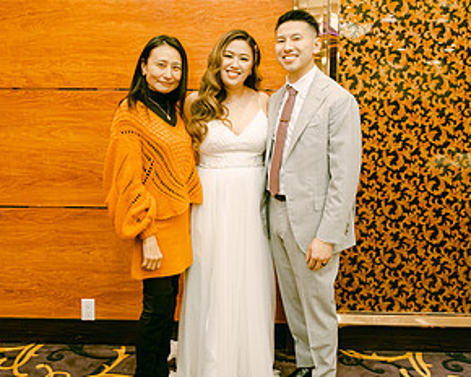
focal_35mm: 35
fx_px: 488
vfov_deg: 41.9
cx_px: 237
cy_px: 140
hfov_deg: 51.5
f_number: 2.8
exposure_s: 1/125
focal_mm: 16
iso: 800
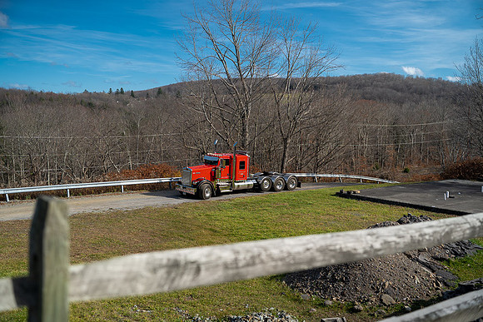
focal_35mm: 38
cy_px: 161
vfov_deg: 35.1
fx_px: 510
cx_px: 242
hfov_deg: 50.7
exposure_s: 1/60
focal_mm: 38
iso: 100
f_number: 2.5
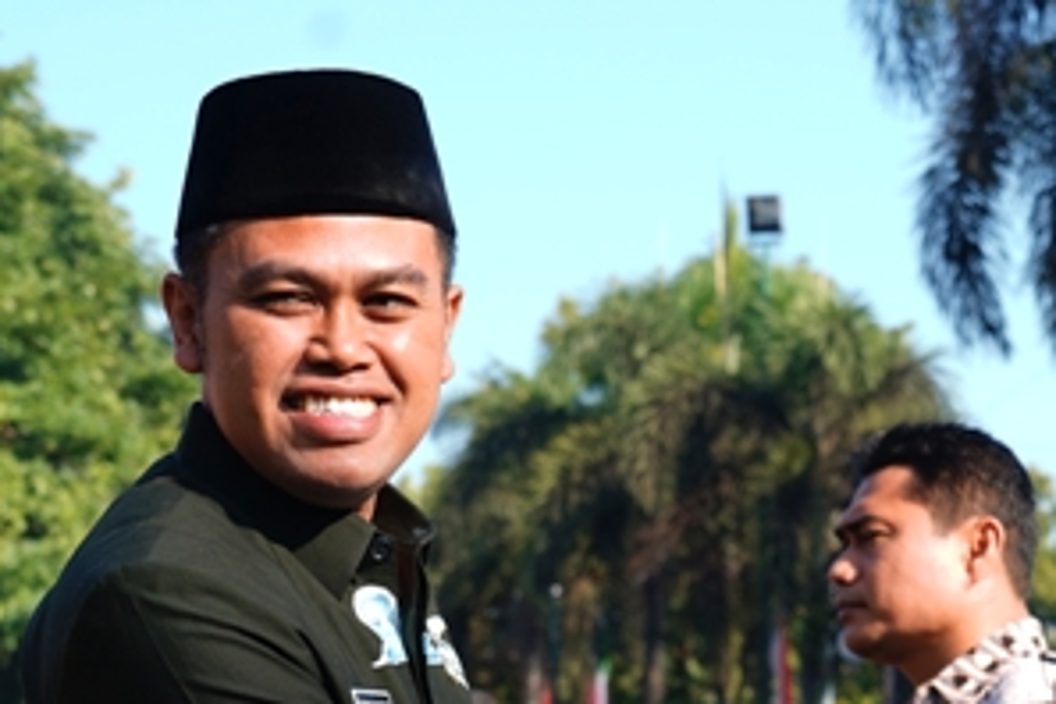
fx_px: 3637
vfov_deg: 10.9
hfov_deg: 16.3
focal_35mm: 124
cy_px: 802
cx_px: 914
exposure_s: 1/100
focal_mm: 46
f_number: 6.3
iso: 64
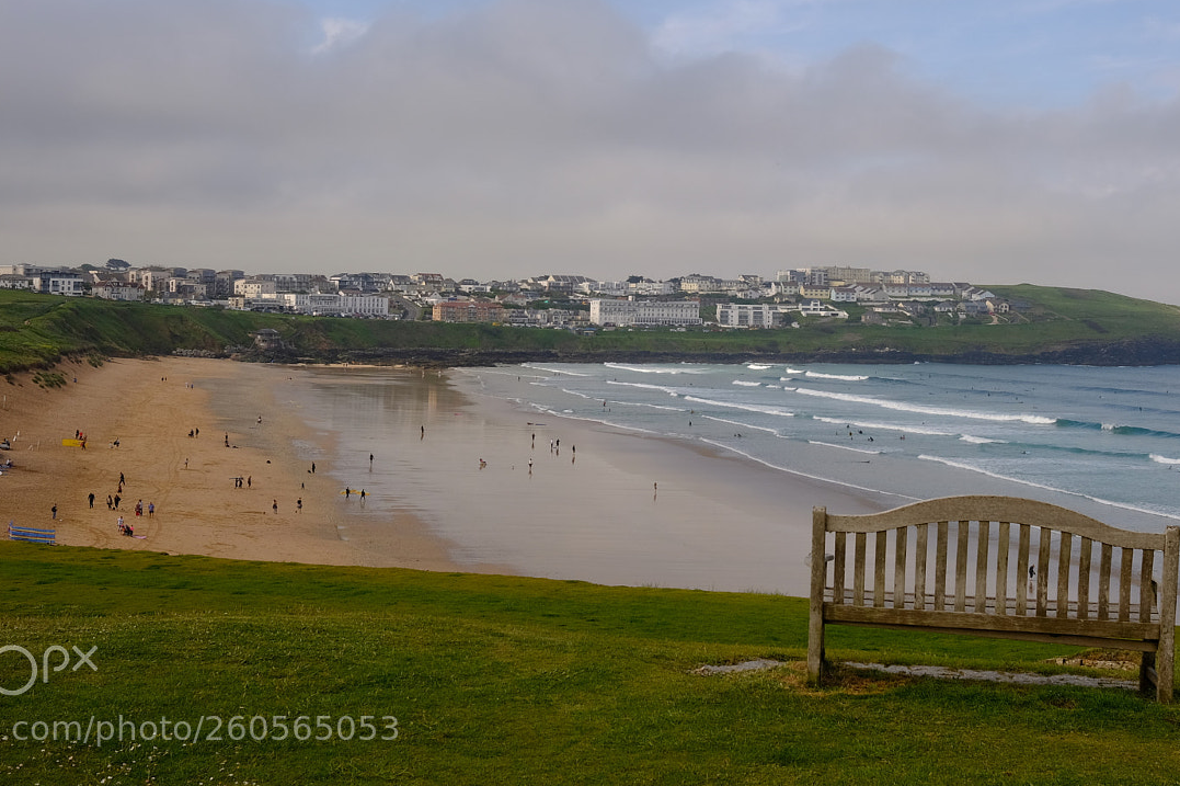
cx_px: 702
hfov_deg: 38.1
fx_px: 1704
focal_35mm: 52
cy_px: 230
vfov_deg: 25.8
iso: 200
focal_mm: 23
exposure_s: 1/480
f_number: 8
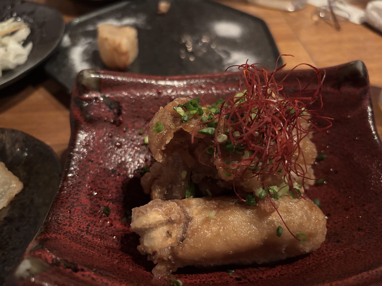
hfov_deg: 67.3
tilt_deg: -46.1
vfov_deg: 53.1
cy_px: 143
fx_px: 287
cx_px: 191
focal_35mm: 26
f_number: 1.6
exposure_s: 1/24
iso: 1000
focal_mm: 5.96
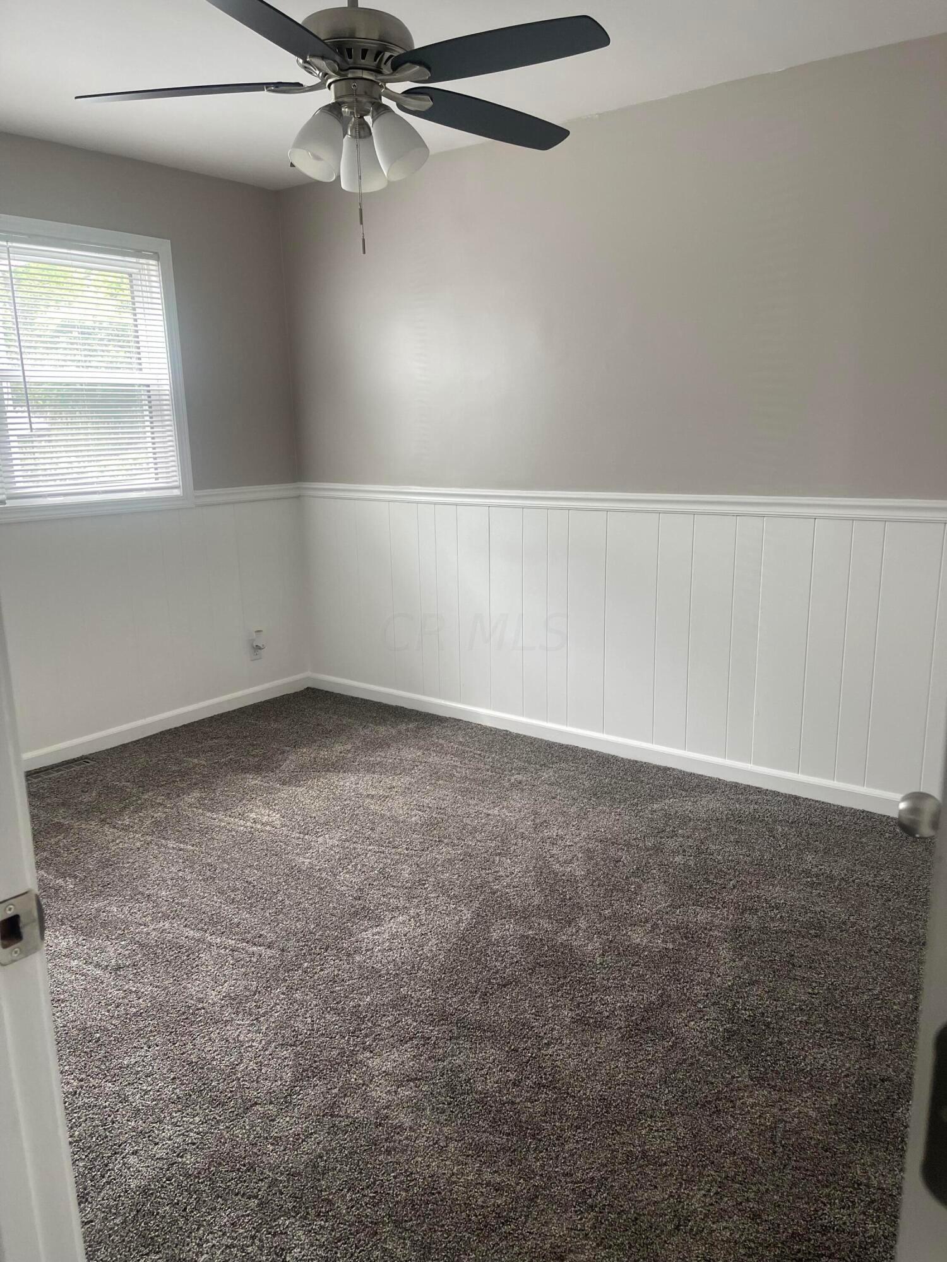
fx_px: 912
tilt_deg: -12.4
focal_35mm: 25
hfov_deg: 54.9
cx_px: 474
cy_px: 631
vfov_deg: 69.4
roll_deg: +2.4
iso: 100
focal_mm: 5.1
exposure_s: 1/120
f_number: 1.6
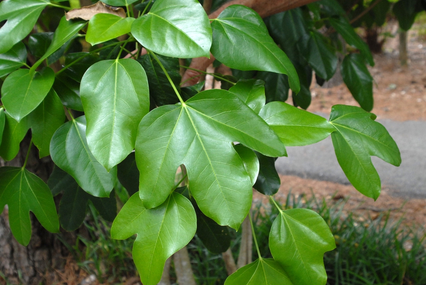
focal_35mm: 47
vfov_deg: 28.7
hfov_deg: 41.9
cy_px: 132
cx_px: 202
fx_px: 557
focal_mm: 28
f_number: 5.6
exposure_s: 1/125
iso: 400
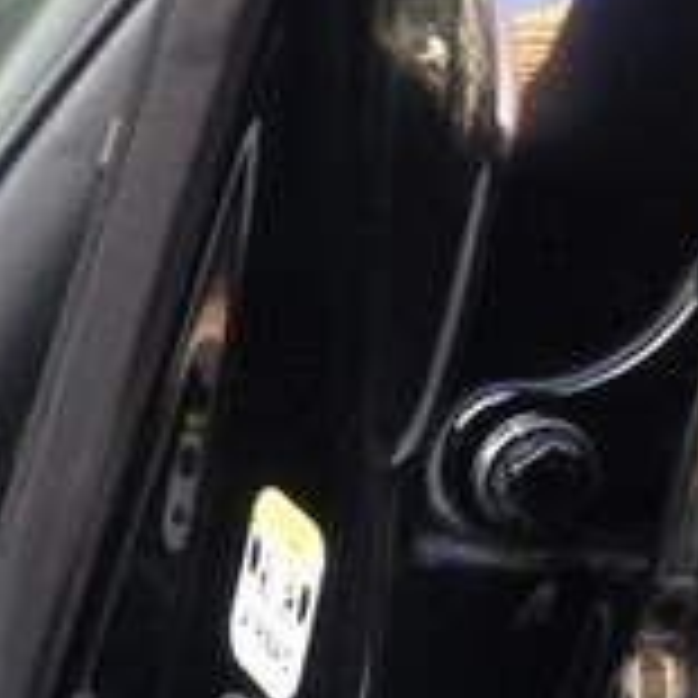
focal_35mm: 124
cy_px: 412
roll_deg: +0.1
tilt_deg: -19.5
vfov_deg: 14.1
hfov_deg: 12.4
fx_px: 2829
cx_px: -716
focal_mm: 4.12
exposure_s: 1/20
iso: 80
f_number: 2.4
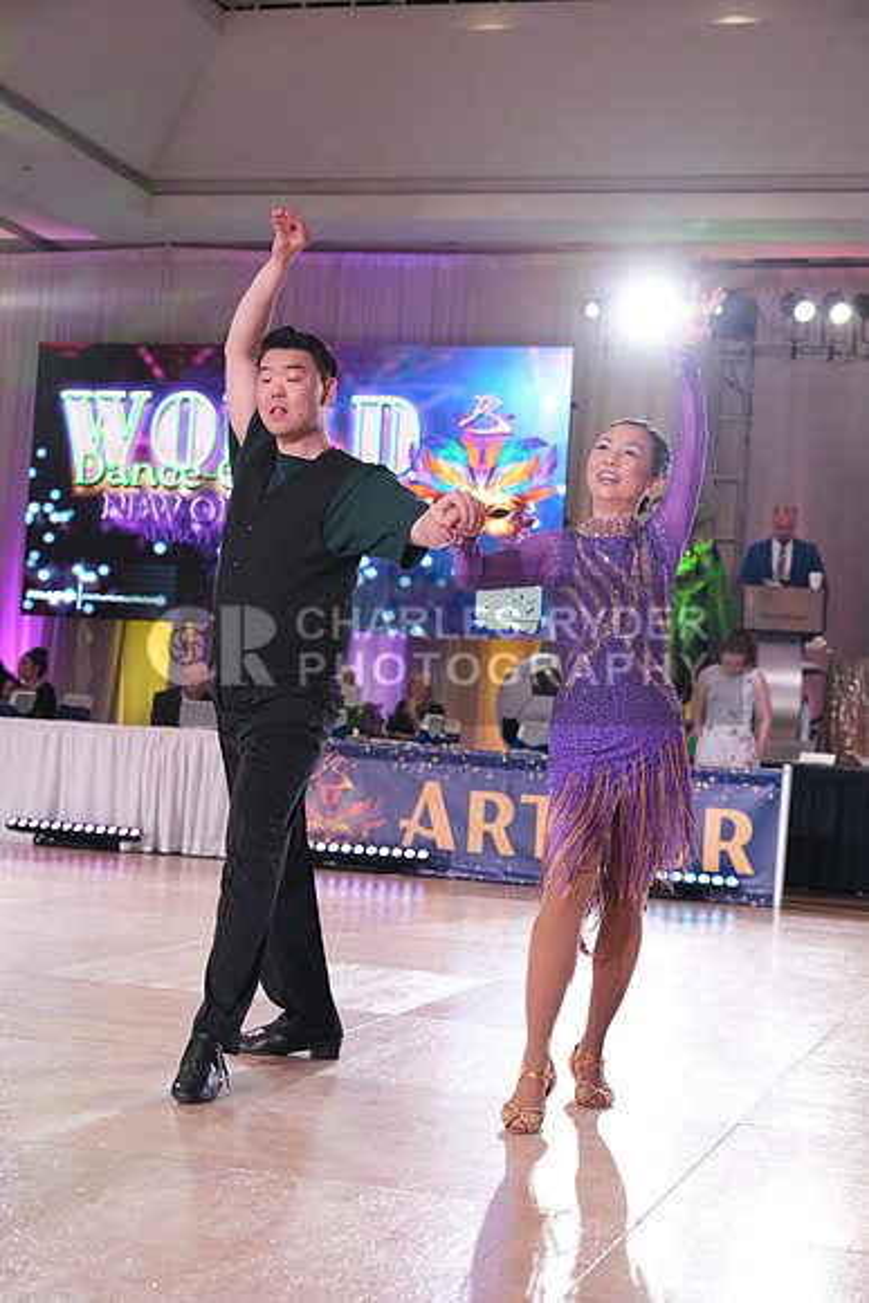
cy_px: 652
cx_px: 434
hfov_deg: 23.8
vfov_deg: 35.0
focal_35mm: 57
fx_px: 2062
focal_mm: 57
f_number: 4
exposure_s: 1/500
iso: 3200
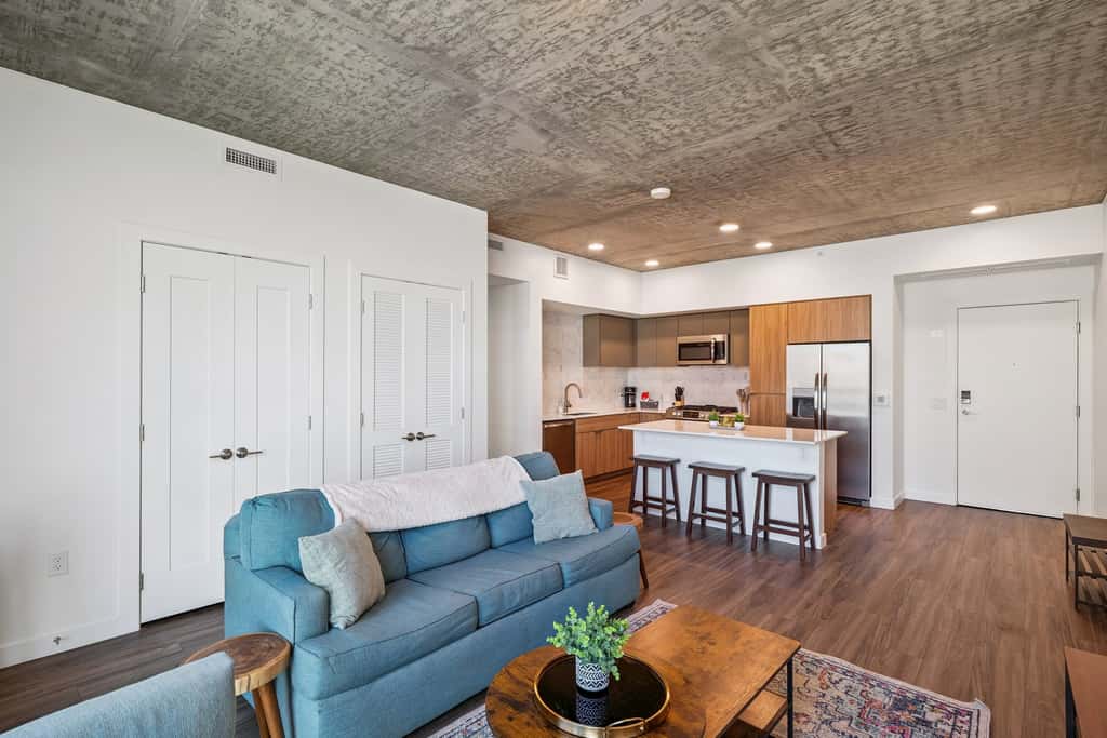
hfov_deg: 96.7
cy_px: 369
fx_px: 492
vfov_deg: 73.8
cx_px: 554
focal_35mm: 16
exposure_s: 1/13
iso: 400
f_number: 8
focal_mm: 16
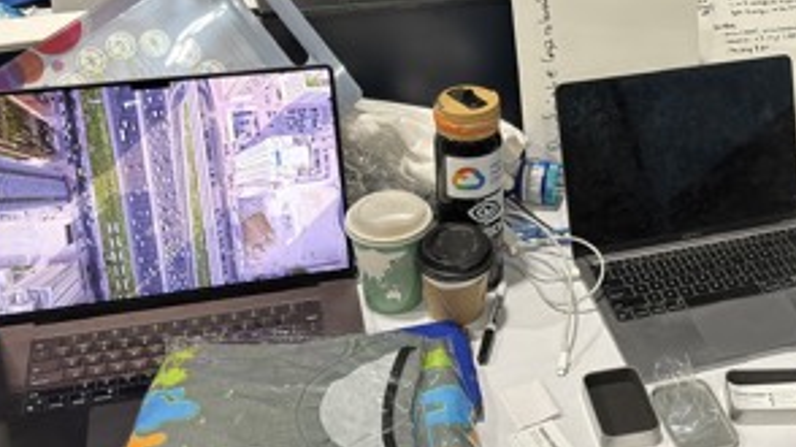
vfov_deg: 21.0
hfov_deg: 35.2
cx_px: 661
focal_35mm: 57
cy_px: 146
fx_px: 1202
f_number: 1.78
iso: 160
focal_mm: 6.86
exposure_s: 1/60
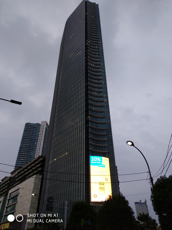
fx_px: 172
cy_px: 115
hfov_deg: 53.1
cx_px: 86
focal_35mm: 26
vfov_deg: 67.3
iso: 250
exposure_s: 1/60
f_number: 2.2
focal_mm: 3.81
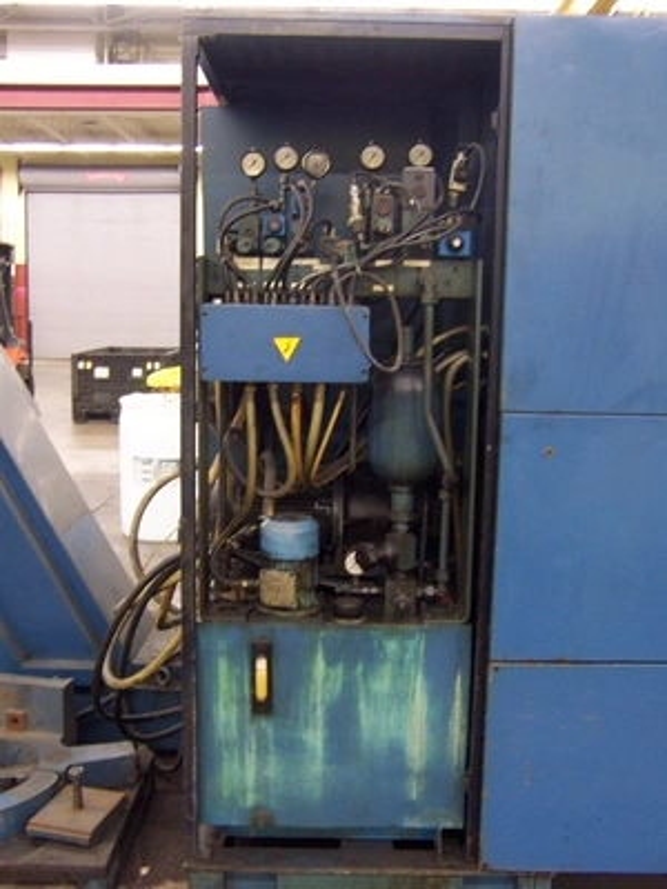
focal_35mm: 36
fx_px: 925
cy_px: 444
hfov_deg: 39.7
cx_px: 334
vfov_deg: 51.4
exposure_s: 1/8
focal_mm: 5.6
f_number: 2.8
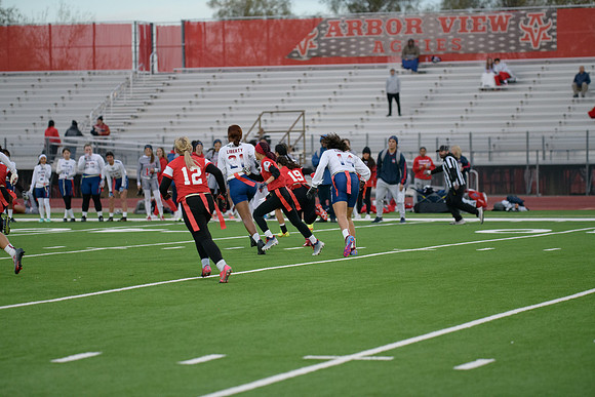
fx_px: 2397
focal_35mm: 145
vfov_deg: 9.5
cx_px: 298
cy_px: 198
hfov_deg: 14.2
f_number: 2.8
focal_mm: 145
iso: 3200
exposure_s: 1/3200
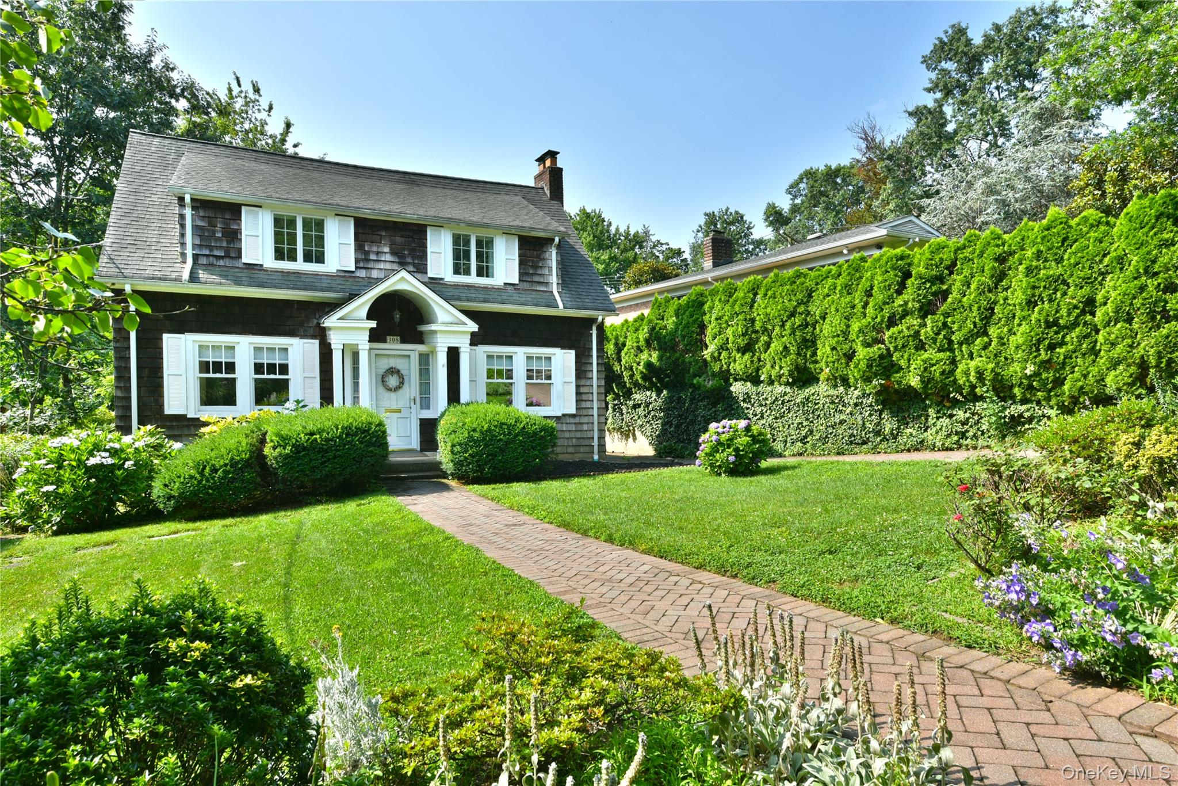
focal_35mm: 20
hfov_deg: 84.0
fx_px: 654
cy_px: 393
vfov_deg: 61.9
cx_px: 589
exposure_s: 1/125
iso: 100
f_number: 11
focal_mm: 20
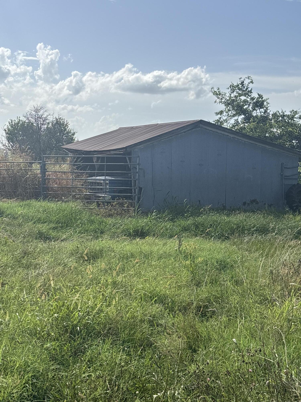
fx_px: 603
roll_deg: -1.7
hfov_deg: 28.0
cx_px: 150
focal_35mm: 52
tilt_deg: -4.9
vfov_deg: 36.8
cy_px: 201
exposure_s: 1/4082
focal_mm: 5.96
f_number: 1.6
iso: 40
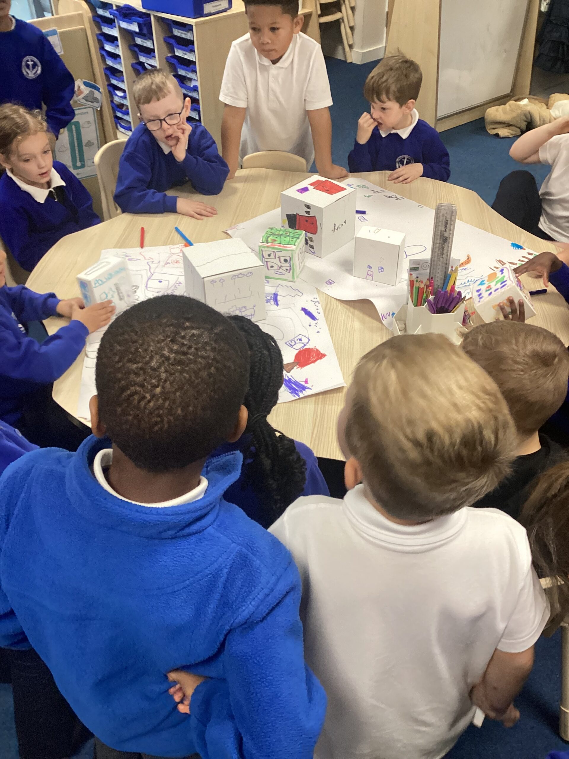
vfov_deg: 58.4
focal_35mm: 31
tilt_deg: -39.9
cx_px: 284
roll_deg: +0.8
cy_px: 380
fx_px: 679
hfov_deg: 45.4
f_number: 2.4
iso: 100
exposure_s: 1/50
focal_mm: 3.3
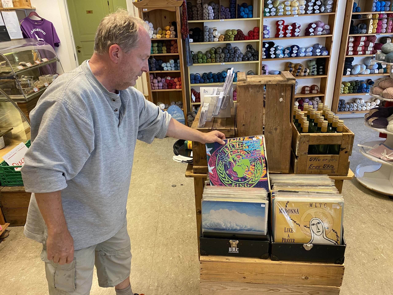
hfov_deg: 67.3
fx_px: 295
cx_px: 196
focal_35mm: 26
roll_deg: +3.4
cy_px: 148
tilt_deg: -23.2
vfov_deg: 53.1
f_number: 1.8
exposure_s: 1/50
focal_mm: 4.25
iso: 100
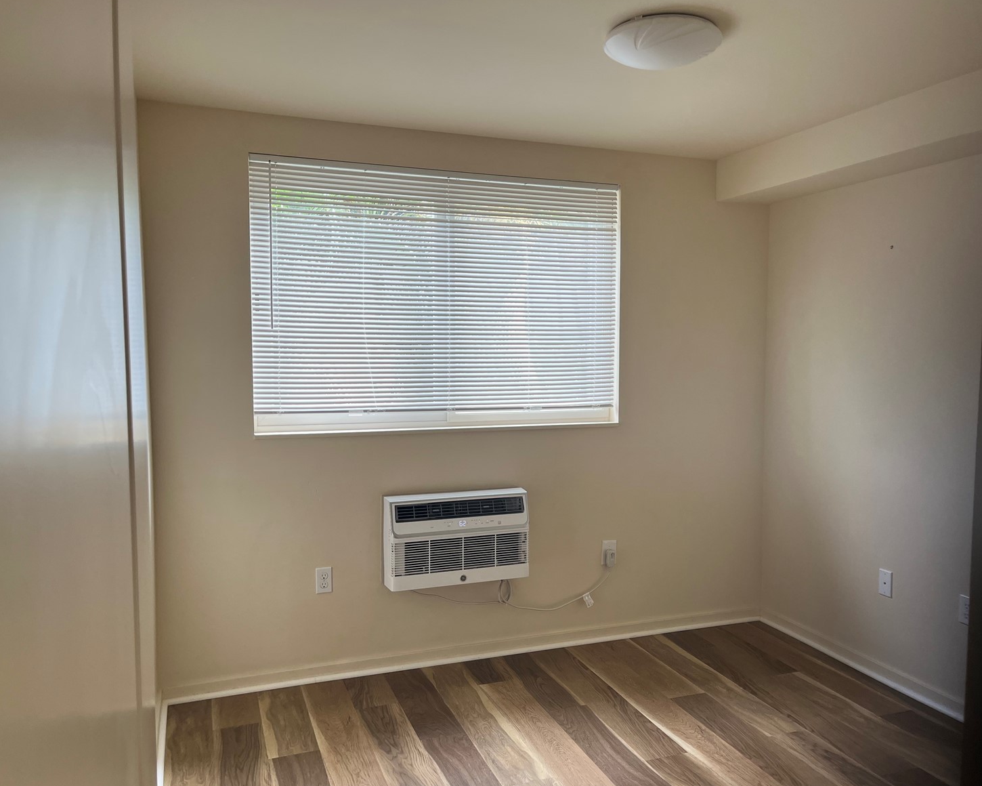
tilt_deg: -5.1
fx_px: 814
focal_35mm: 28
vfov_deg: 51.5
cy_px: 399
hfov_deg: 62.2
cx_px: 519
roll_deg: -0.6
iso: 80
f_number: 1.6
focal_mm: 5.1
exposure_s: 1/120
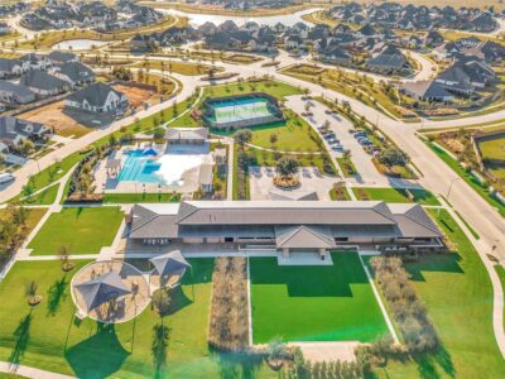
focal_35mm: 26
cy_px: 190
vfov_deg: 53.1
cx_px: 252
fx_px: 379
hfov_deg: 67.3
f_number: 2.2
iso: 100
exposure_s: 1/2500
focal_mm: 4.73
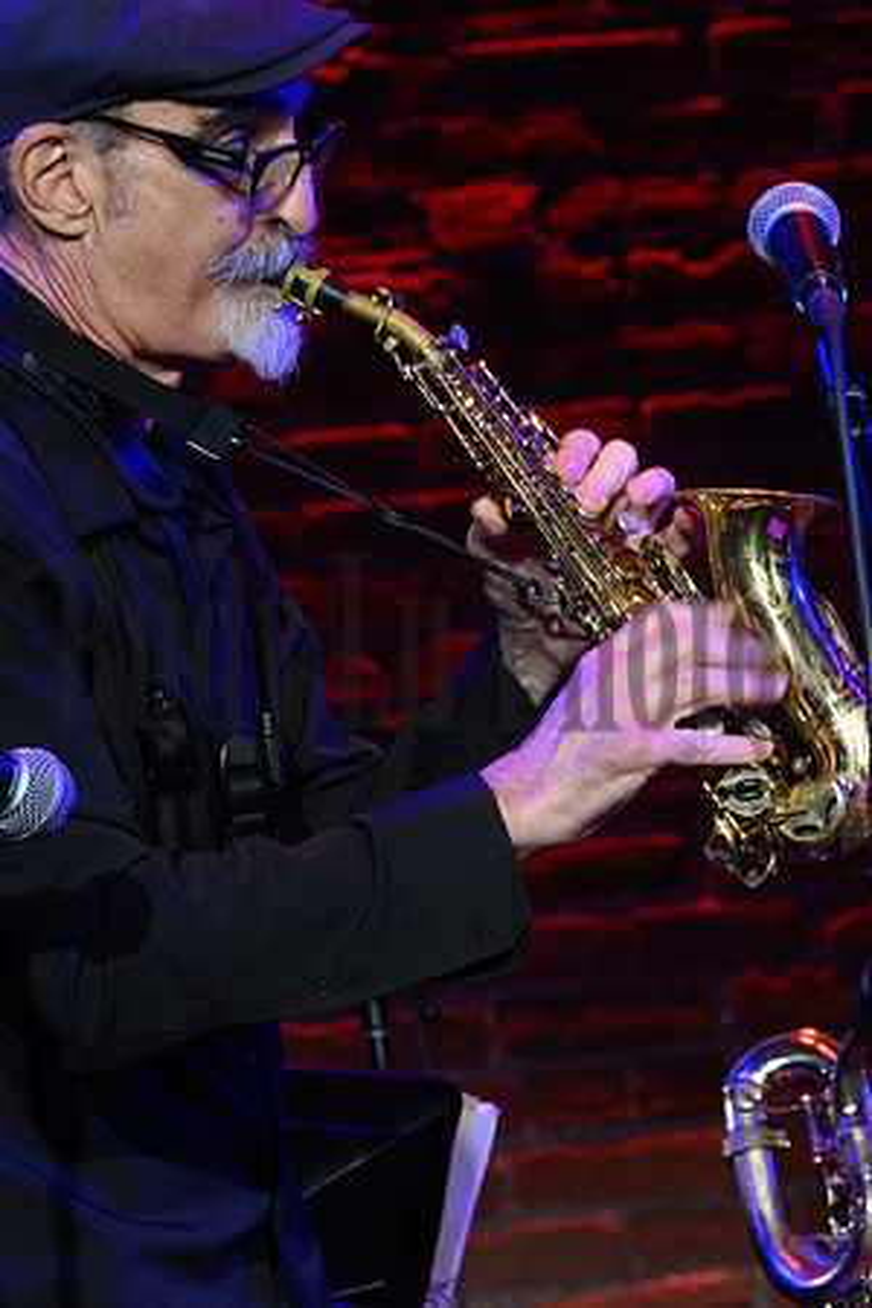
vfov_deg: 7.4
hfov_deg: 5.0
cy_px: 654
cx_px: 436
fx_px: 10064
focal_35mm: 277
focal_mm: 185
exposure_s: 1/40
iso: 5000
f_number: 10
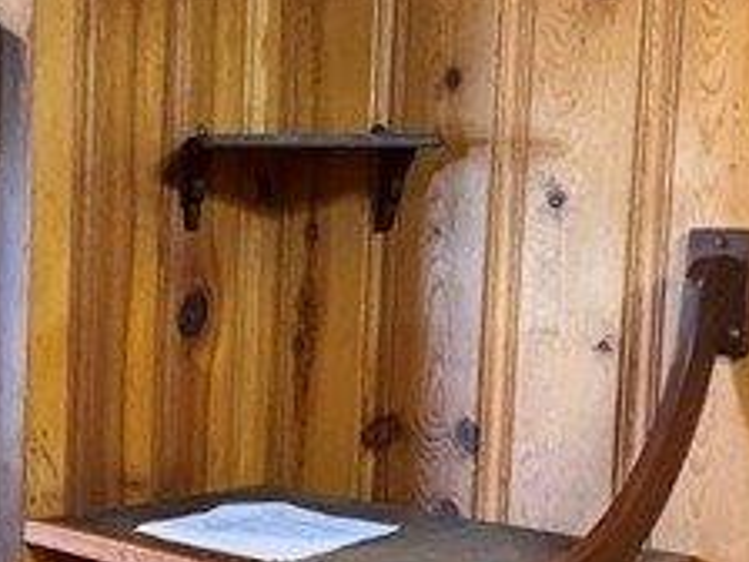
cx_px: -181
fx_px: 1385
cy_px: 355
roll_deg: -0.2
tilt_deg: -3.9
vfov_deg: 22.9
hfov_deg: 26.4
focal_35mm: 64
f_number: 2.2
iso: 800
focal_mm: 2.22
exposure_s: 1/60
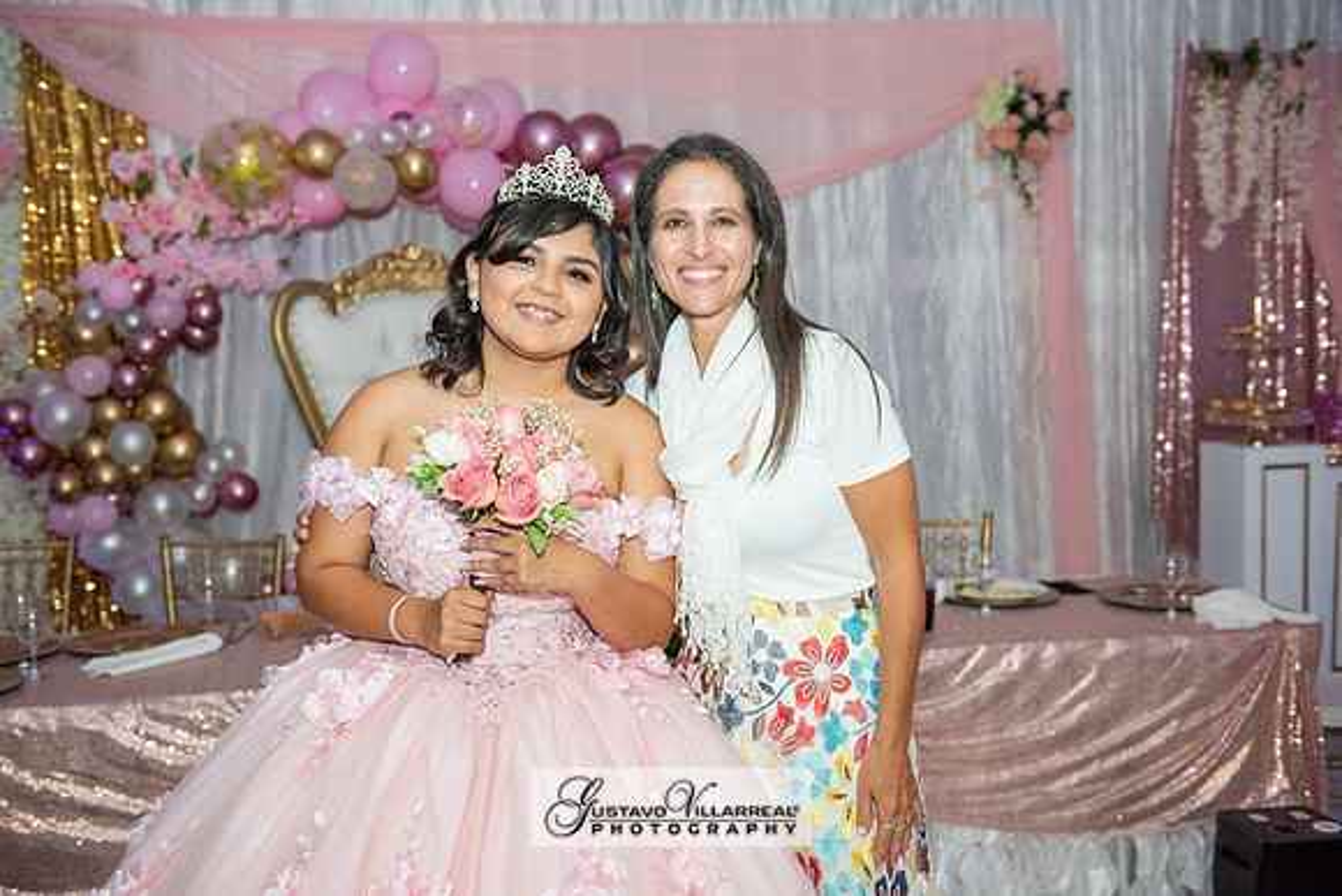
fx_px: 1566
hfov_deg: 46.4
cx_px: 671
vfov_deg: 31.9
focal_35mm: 42
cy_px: 448
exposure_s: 1/160
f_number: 3.5
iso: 1250
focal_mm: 42
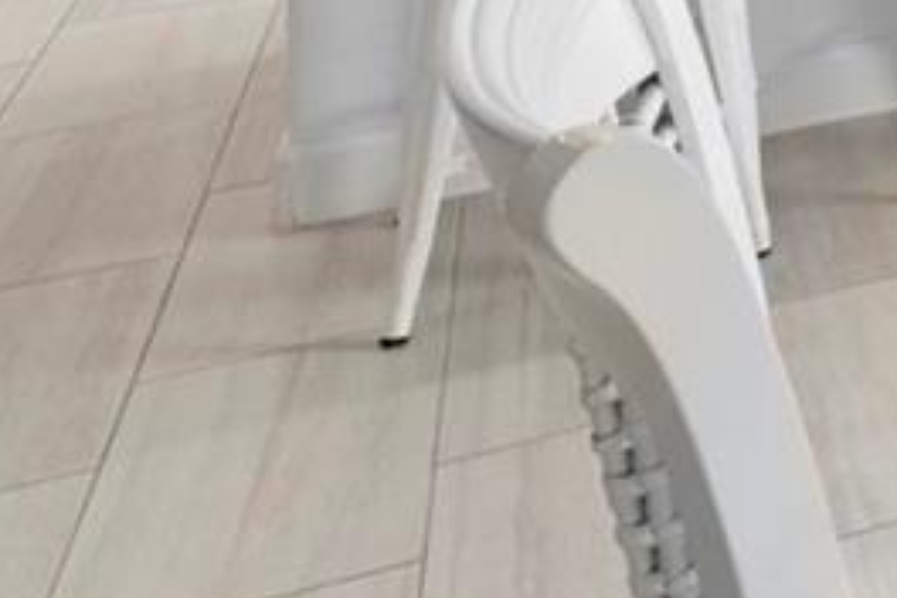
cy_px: -700
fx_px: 2118
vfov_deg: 13.2
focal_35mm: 85
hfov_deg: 16.2
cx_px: 1950
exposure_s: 1/40
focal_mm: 14
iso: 800
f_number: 8
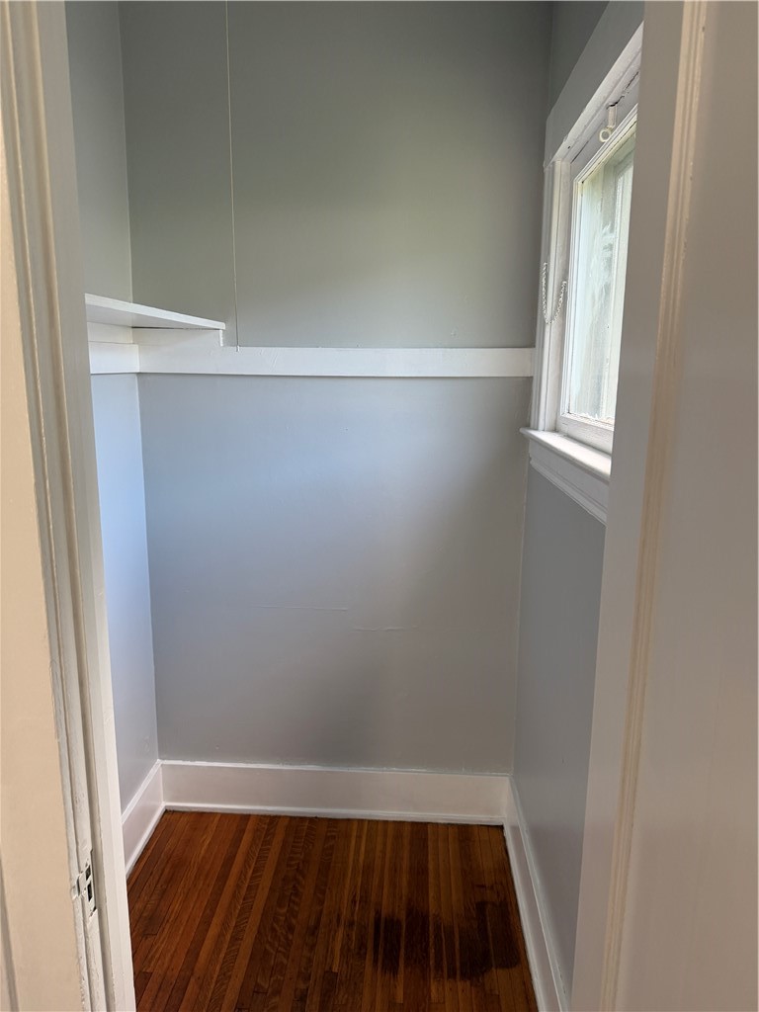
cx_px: 380
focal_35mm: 24
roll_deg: +0.0
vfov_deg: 71.6
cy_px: 506
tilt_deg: -11.3
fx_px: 702
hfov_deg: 56.8
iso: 160
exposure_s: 1/120
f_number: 1.78
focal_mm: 6.76
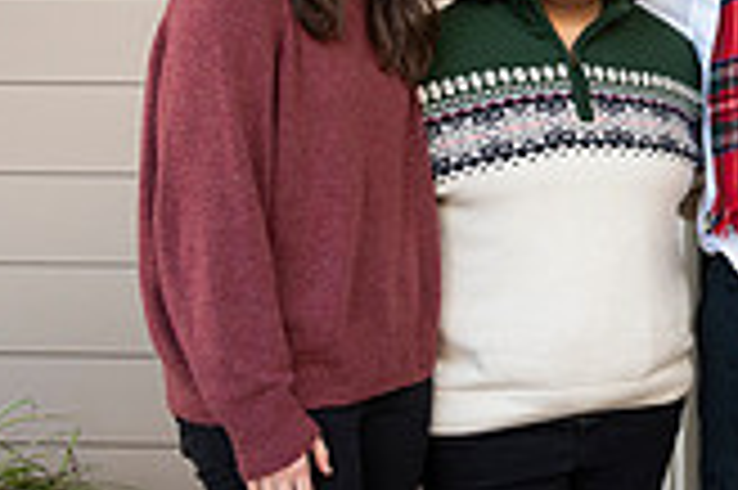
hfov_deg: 21.9
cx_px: 918
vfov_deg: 15.9
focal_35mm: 85
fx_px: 1741
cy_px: 83
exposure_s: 1/160
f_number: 4
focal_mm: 24
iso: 400
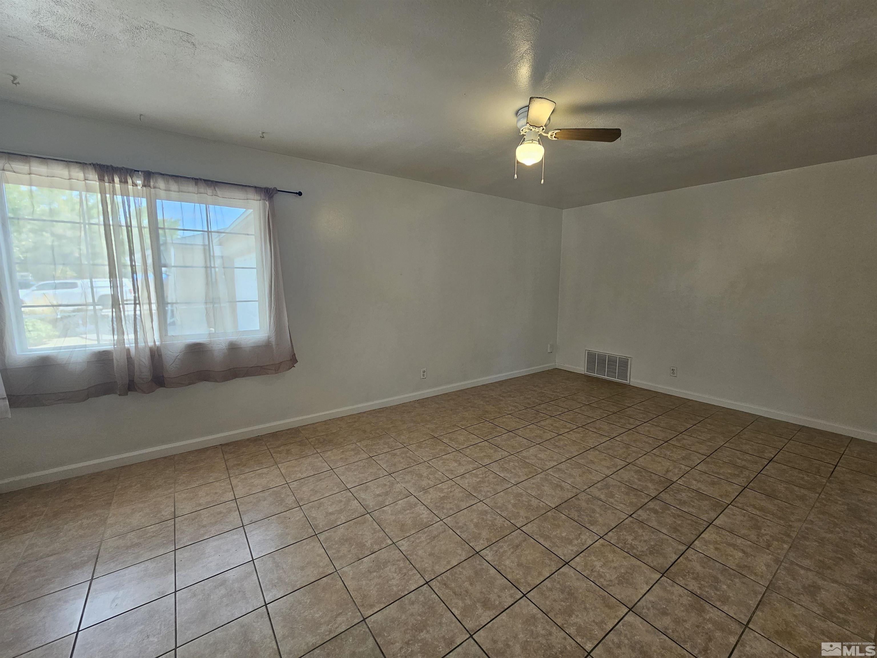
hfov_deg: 106.2
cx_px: 438
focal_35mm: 13
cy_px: 329
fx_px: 329
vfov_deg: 89.9
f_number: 2.2
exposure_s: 1/60
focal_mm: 2.2
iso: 125
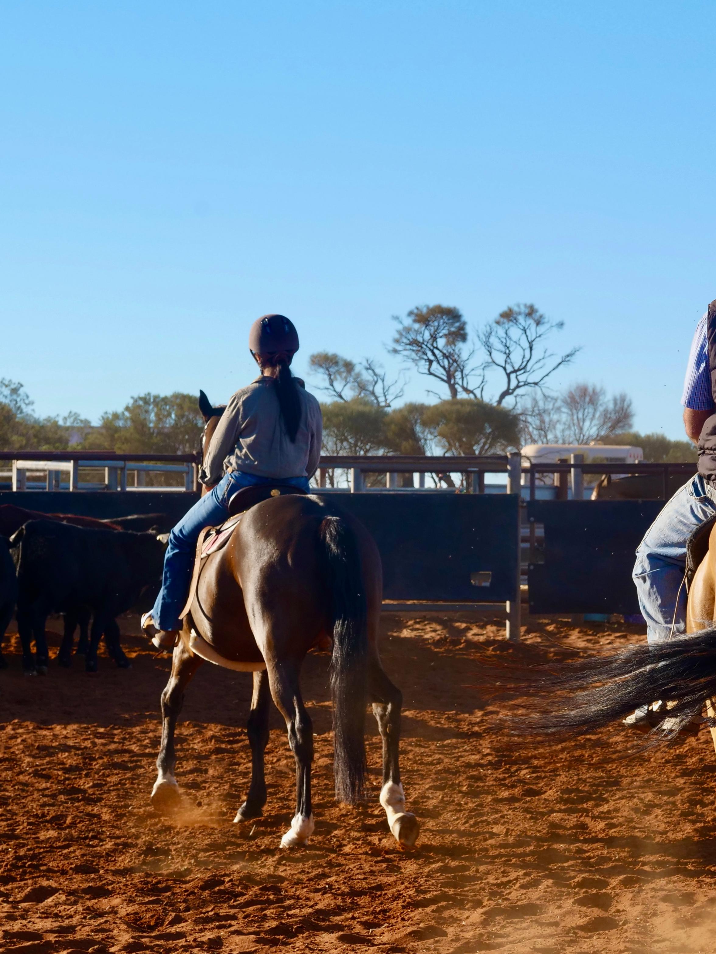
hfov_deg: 14.1
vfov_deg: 18.7
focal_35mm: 105
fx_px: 2896
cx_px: 454
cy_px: 511
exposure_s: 1/500
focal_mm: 33
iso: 200
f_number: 5.6
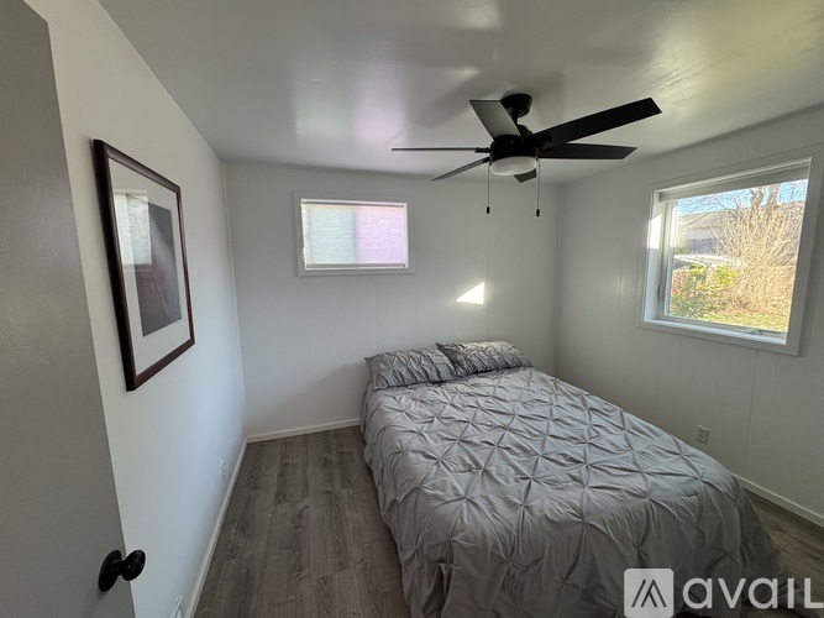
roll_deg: +0.6
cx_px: 412
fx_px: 333
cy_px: 309
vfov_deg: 85.7
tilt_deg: -8.3
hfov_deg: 102.1
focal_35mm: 14
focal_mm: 2.22
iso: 200
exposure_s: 1/99
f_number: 2.2
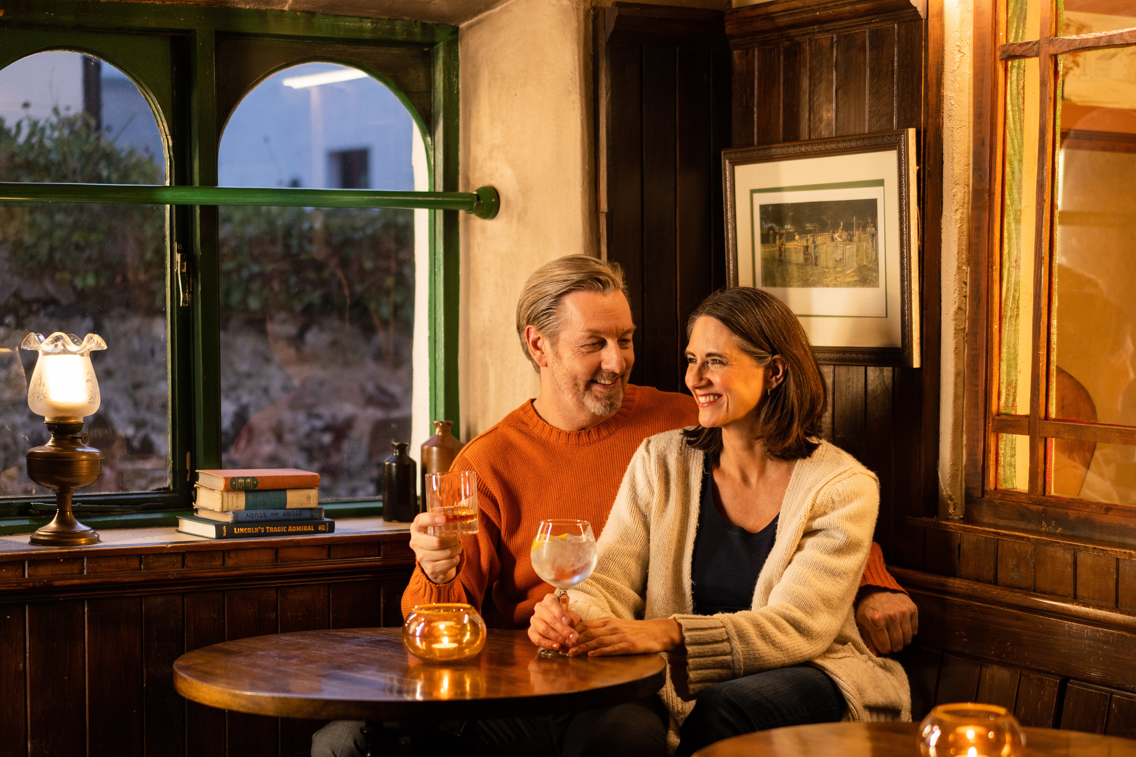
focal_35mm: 74
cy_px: 509
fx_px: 2335
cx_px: 634
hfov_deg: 27.3
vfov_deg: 18.4
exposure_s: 1/80
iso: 800
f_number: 2
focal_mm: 55
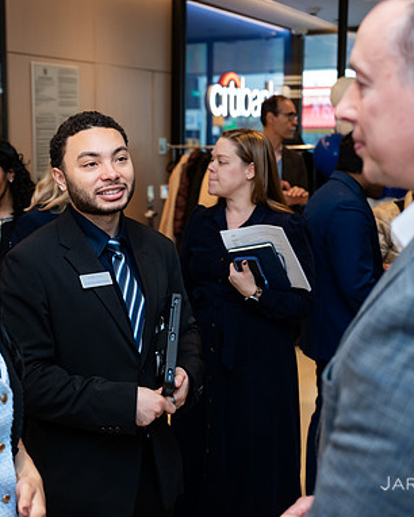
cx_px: 118
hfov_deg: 28.3
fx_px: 811
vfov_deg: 35.3
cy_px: 258
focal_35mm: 53
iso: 320
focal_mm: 36
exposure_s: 1/160
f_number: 3.2
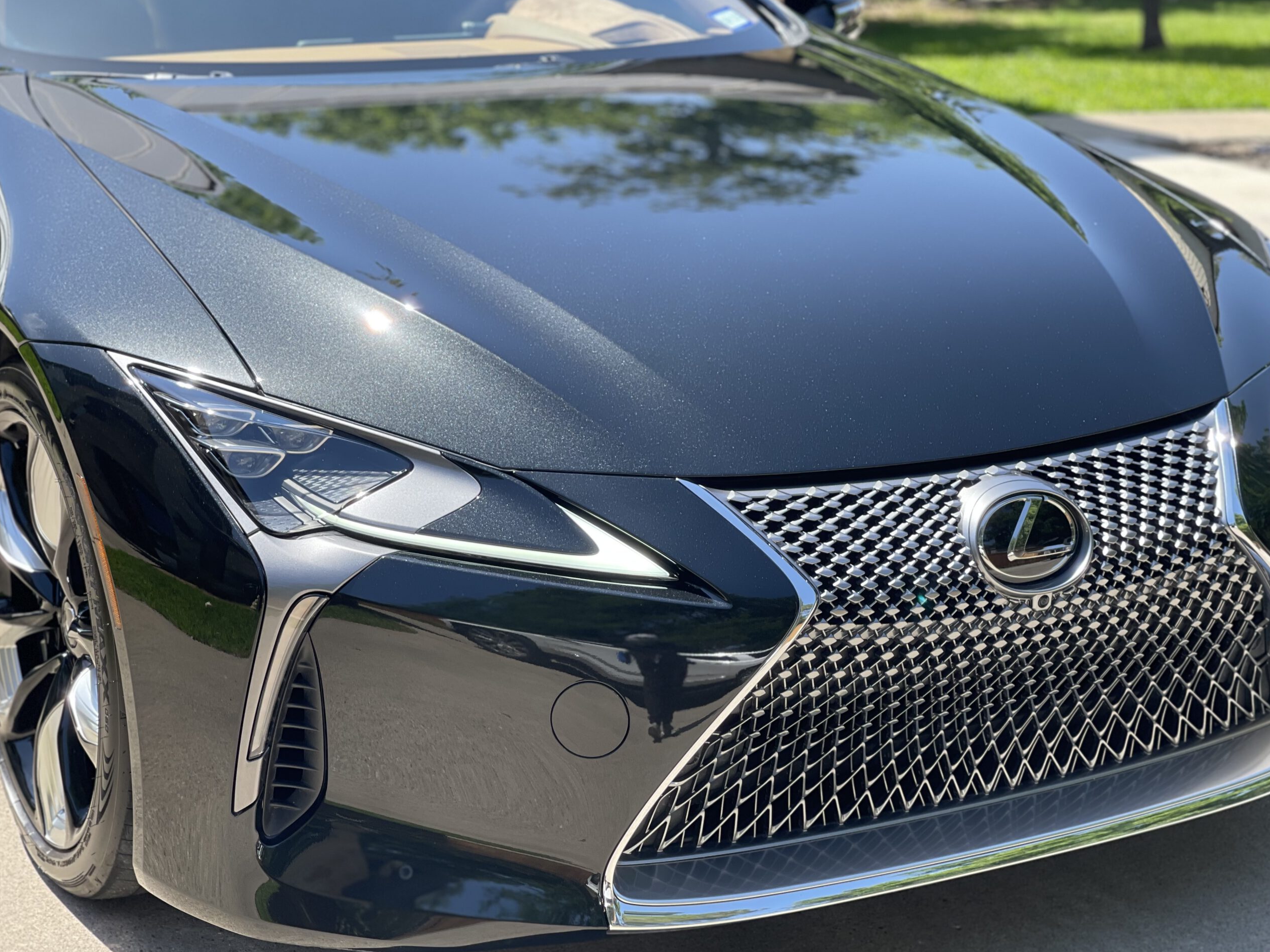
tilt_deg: -12.9
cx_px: 628
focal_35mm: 65
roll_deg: +0.2
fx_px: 2384
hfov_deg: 29.8
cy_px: 480
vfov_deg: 22.6
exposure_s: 1/377
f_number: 2.2
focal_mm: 7.5
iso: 32
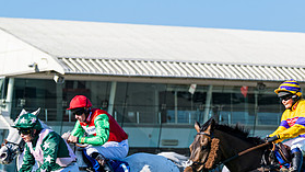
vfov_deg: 4.3
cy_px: 244
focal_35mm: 278
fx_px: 2249
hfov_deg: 7.7
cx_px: 252
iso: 100
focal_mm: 95
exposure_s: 1/1250
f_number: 4
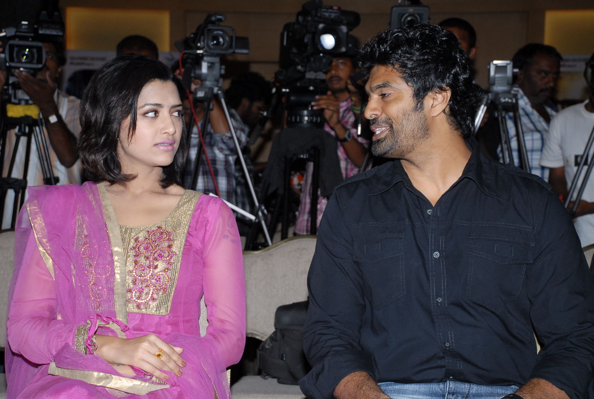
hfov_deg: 26.9
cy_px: 200
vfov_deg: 18.3
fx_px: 1240
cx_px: 297
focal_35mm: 75
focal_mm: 50
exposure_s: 1/125
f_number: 5.6
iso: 400
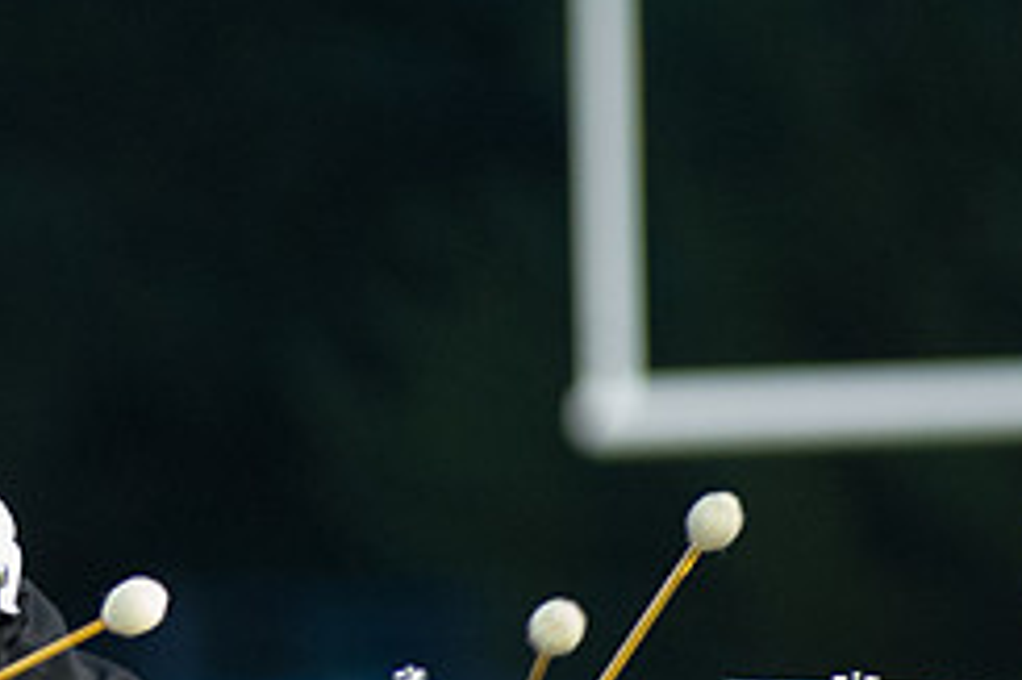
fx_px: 18638
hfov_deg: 3.1
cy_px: 578
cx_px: -151
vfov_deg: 2.1
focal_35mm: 657
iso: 4500
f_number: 2.8
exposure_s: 1/160
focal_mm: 200
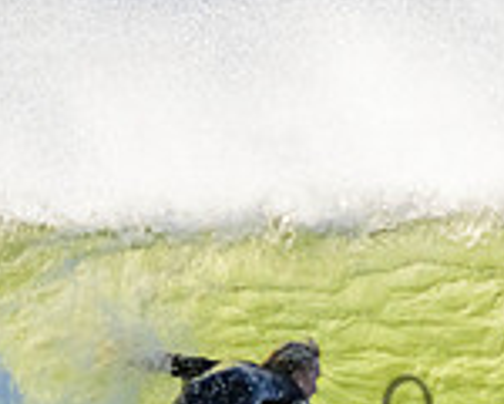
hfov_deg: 0.7
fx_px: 43362
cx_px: 528
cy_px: 399
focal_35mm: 2907
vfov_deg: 0.5
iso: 1600
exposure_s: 1/2000
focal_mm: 800
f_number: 11
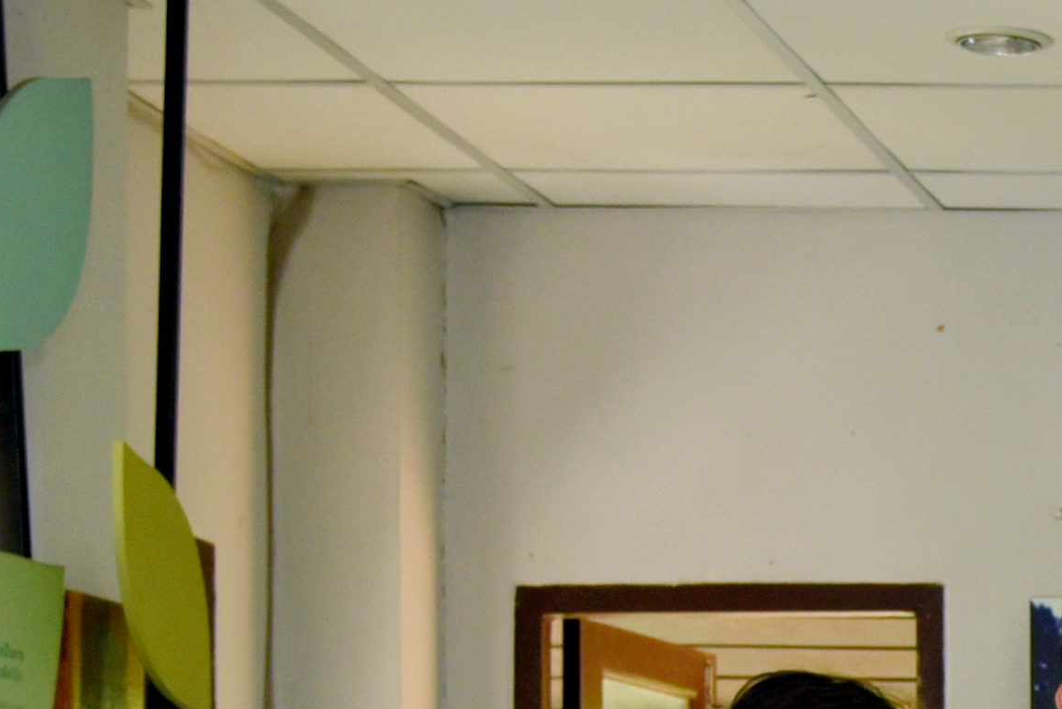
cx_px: 1968
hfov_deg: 11.3
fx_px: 4958
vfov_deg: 7.9
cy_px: 1342
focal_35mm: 168
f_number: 5.6
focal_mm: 32
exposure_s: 1/60
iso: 800
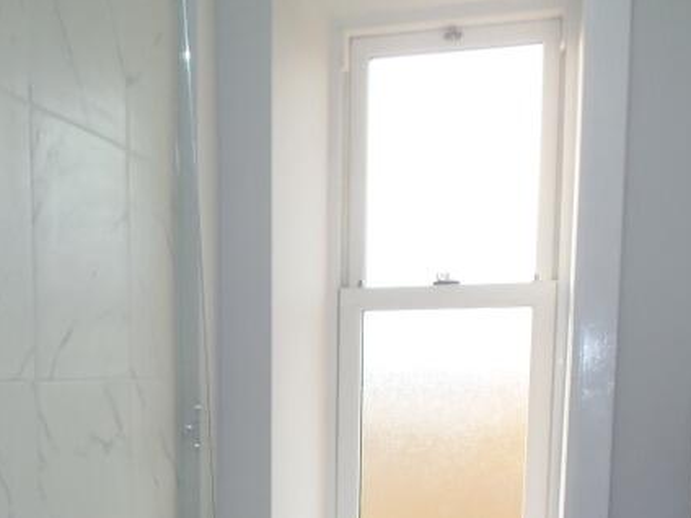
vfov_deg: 23.4
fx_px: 1158
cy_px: 593
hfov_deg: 33.1
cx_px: 256
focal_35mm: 58
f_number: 2.9
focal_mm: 4.3
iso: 64
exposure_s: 1/30
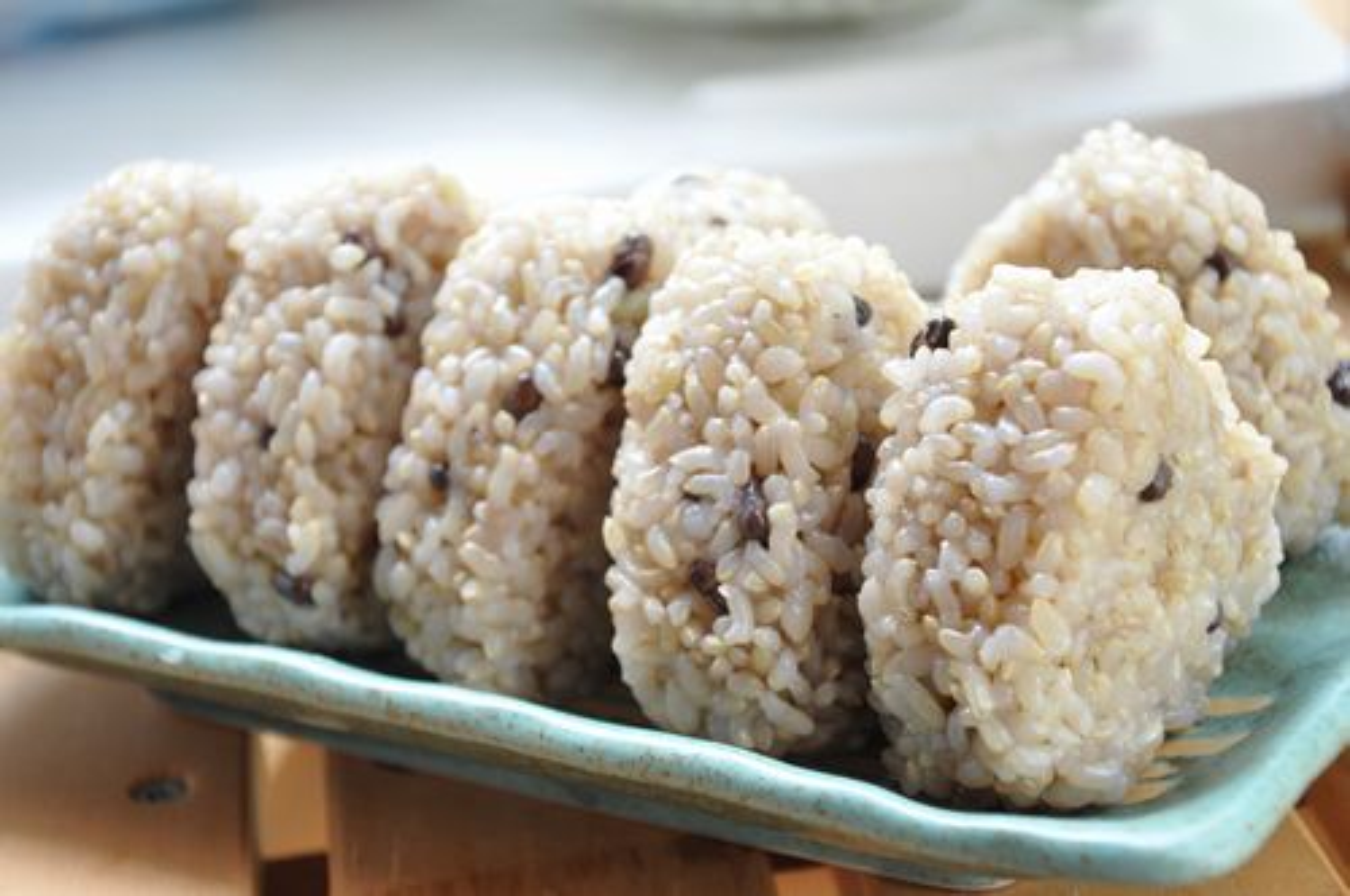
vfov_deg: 14.7
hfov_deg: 21.9
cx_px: 675
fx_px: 3483
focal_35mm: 93
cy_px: 448
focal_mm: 62
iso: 800
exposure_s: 1/80
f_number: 5.3
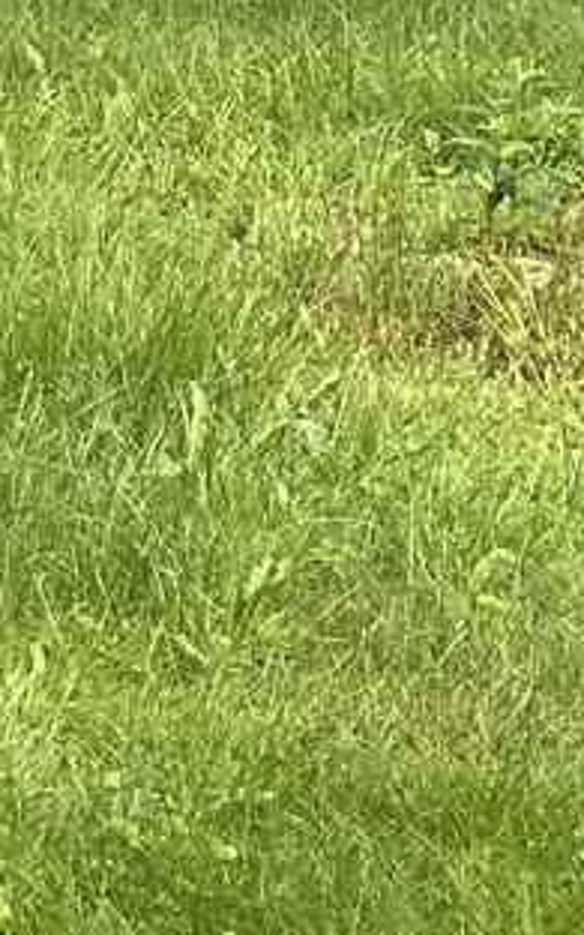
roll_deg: +0.3
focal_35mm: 271
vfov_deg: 7.7
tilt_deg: -6.9
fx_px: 6901
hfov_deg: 4.7
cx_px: -1033
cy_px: 21
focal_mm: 6
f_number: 2
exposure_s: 1/452
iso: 20
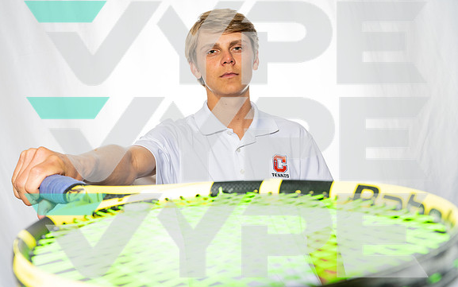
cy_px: 140
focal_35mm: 42
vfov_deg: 30.6
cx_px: 229
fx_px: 524
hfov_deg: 47.2
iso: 100
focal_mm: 41
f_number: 8
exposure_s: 1/250
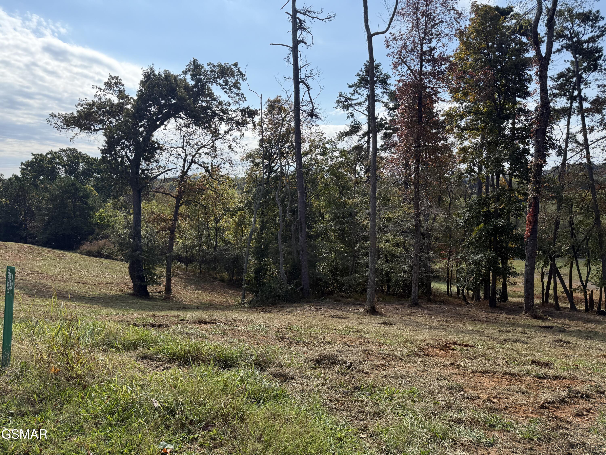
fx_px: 420
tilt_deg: -4.8
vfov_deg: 56.8
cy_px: 228
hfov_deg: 71.6
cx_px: 303
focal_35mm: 24
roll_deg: +0.8
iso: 100
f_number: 1.78
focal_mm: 6.76
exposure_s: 1/3759
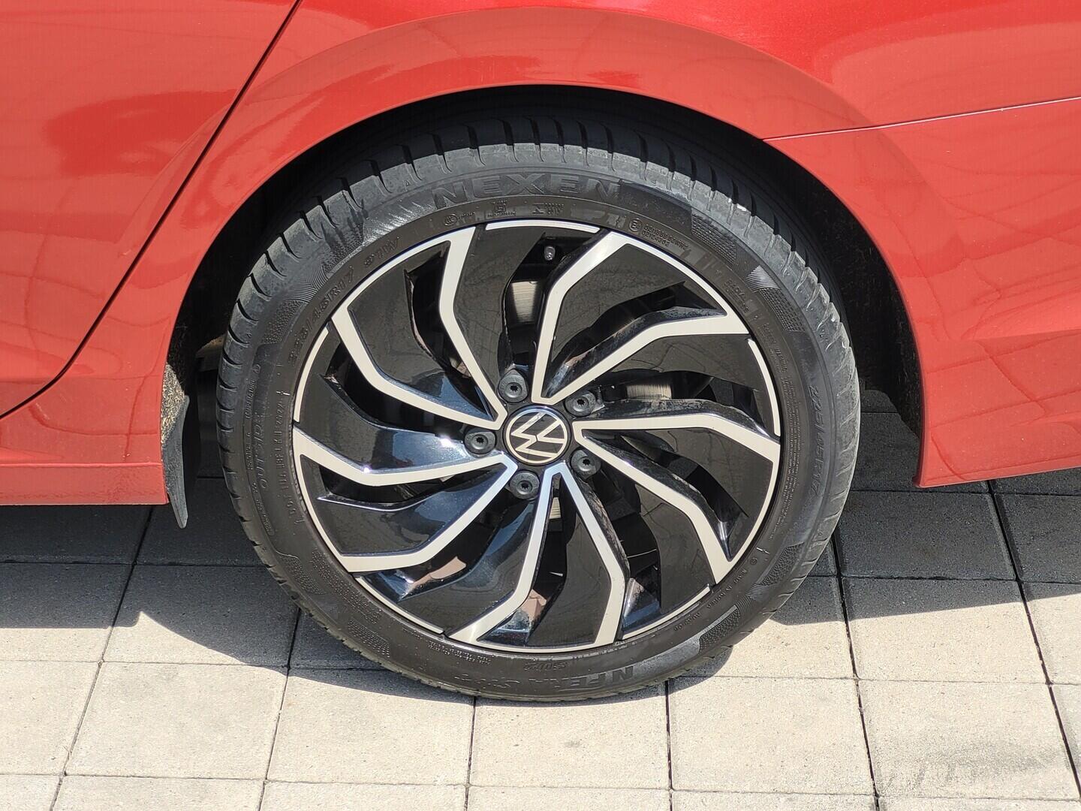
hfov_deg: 25.7
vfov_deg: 19.4
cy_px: 406
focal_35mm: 76
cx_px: 540
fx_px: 2373
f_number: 2.4
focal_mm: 7.12
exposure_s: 1/507
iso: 25
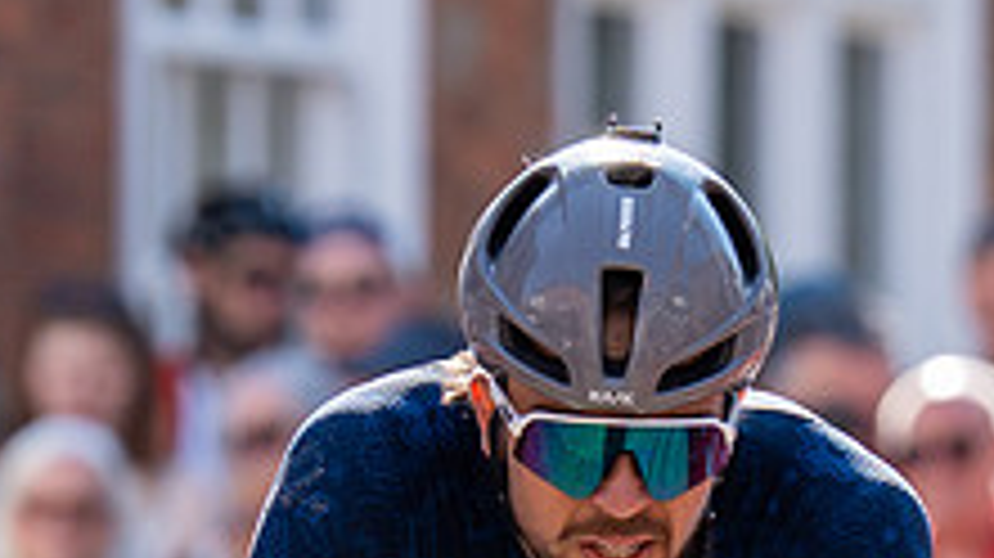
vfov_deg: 1.2
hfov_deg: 2.2
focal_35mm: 992
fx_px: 26130
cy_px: 879
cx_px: 809
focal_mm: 178
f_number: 3.5
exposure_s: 1/1000
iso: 160
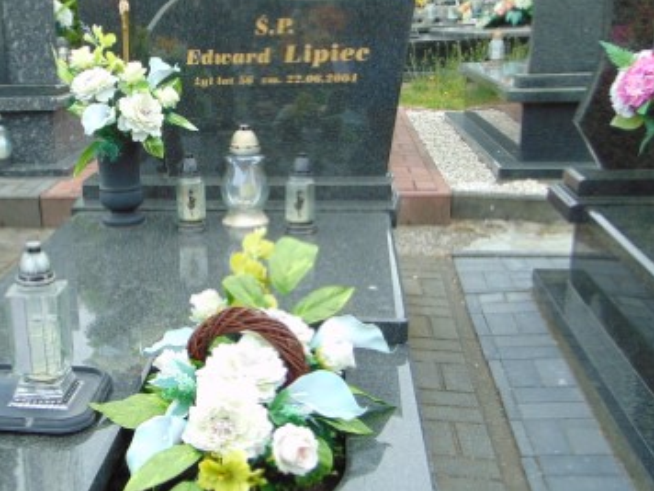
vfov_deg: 32.1
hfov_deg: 41.2
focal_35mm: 45
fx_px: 850
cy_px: 289
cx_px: 187
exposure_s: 1/250
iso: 80
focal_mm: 4.5
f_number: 3
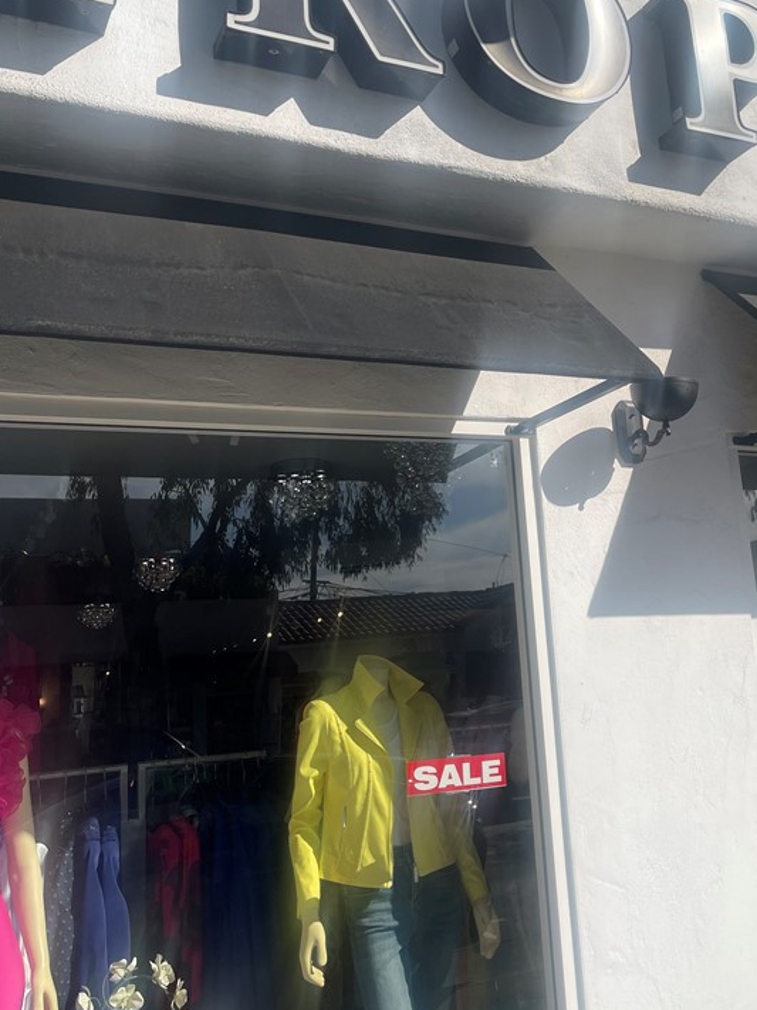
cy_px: 425
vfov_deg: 51.2
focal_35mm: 36
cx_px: 490
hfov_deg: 39.3
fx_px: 1050
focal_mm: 5.1
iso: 32
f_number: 1.6
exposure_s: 1/6250
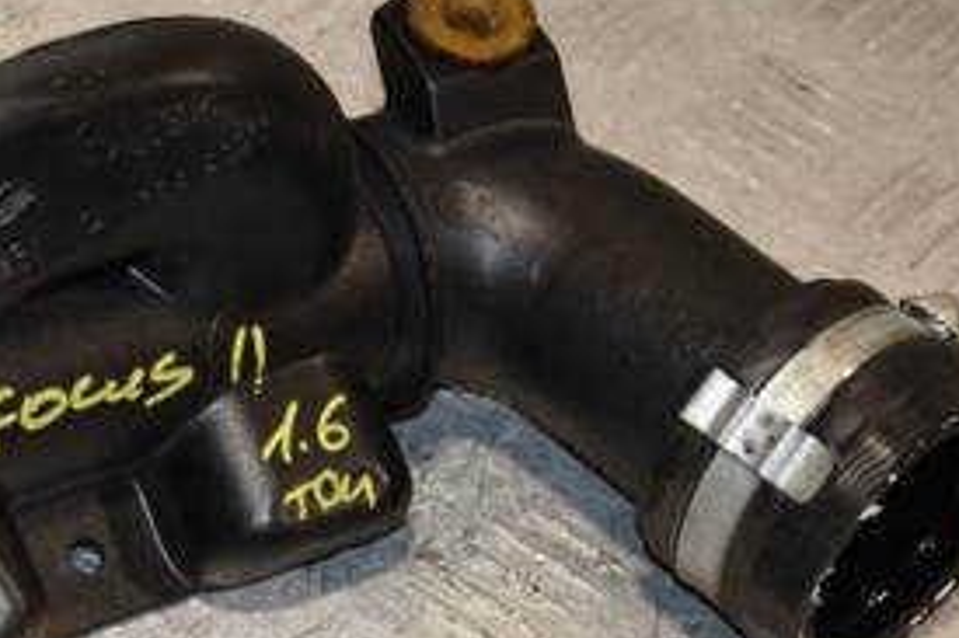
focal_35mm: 190
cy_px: 429
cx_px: 146
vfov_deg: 7.2
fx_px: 5058
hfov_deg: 10.8
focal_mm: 58
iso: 800
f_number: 5
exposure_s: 1/200
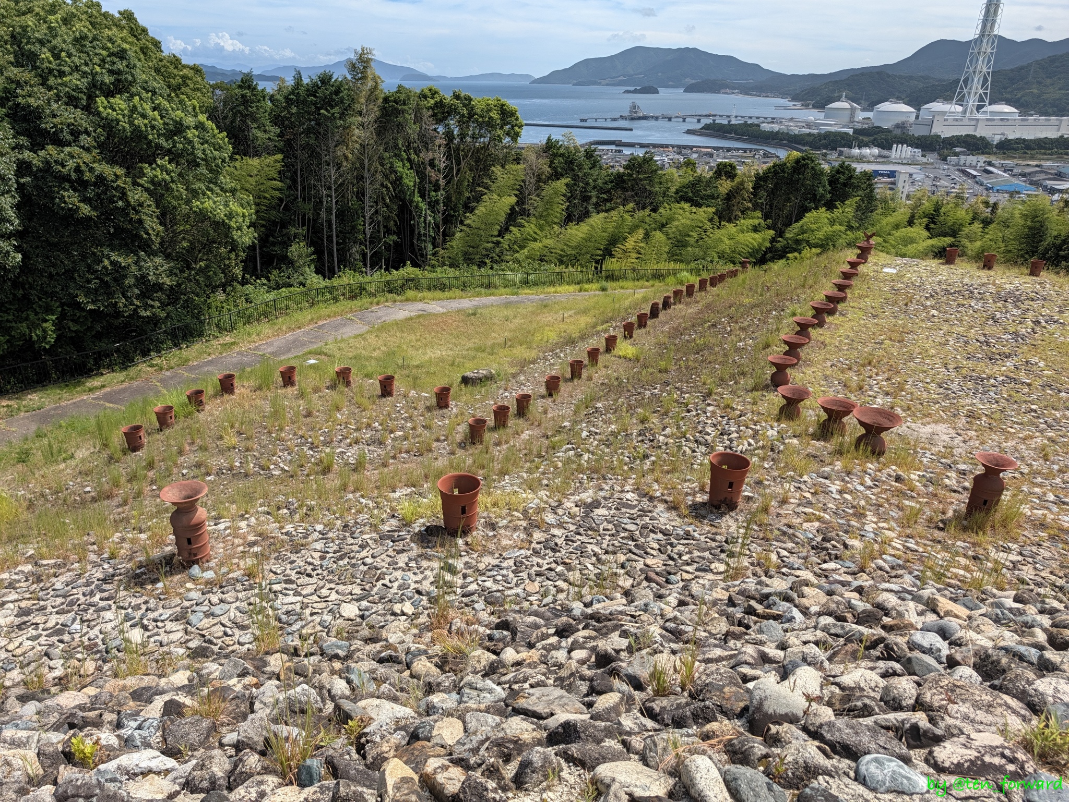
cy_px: 401
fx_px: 742
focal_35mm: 24
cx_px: 534
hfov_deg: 71.6
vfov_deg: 56.9
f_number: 1.68
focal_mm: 6.9
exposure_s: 1/1541
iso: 23
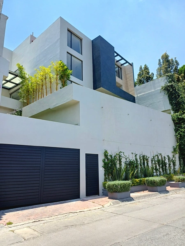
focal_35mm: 25
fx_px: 178
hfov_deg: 54.9
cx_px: 92
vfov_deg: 69.4
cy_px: 123
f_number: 1.8
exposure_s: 1/1000
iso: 50
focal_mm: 4.65
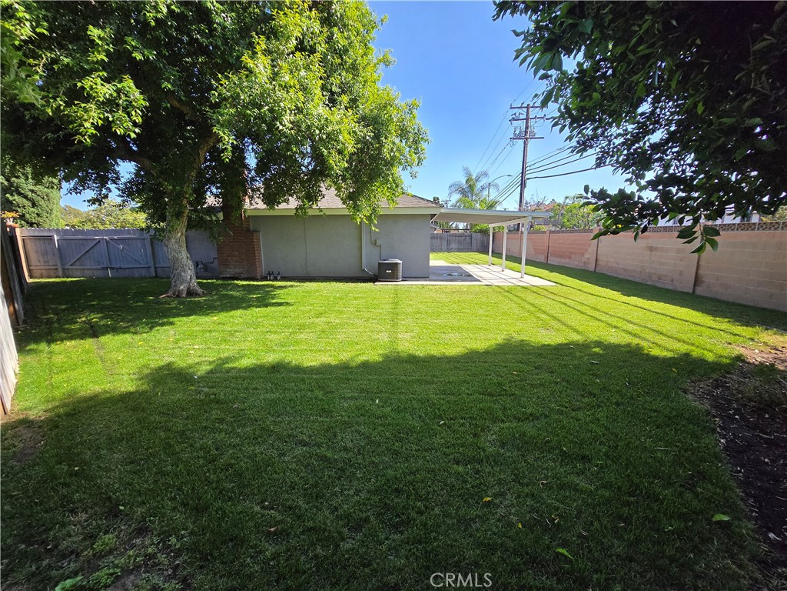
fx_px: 296
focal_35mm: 13
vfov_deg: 89.9
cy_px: 296
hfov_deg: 106.2
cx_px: 394
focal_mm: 2.2
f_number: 2.2
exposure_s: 1/2000
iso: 125
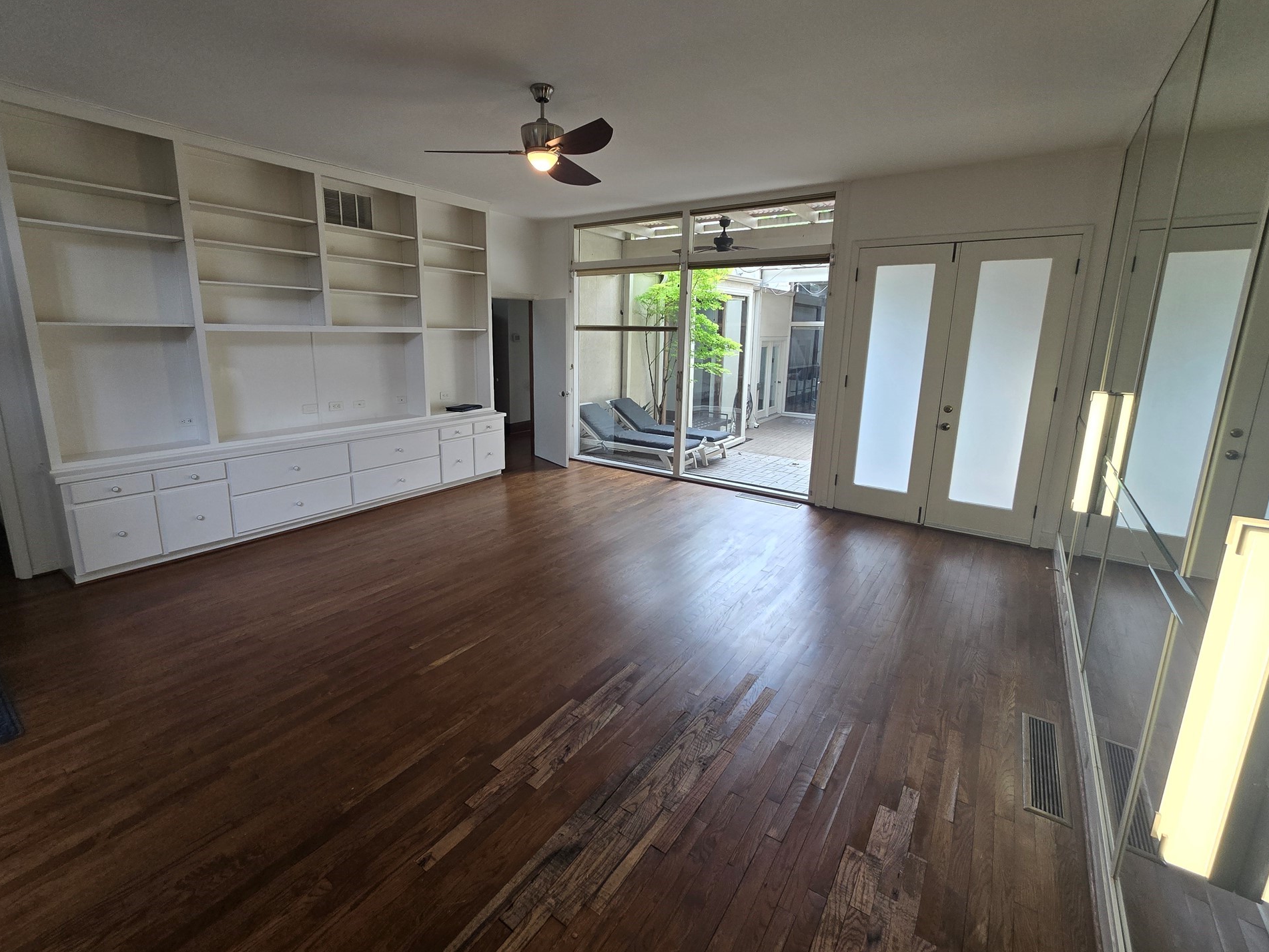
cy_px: 443
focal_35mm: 14
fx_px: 513
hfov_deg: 102.0
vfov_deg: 85.5
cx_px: 616
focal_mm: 2.2
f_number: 2.2
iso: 80
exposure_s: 1/120
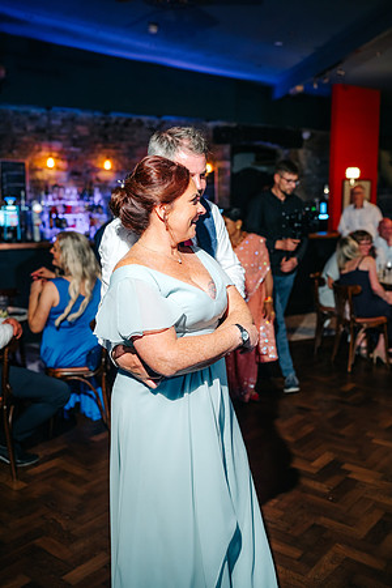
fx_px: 572
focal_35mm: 35
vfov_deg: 54.4
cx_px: 196
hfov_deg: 37.9
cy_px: 294
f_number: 2.2
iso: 400
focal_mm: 35
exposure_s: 1/200
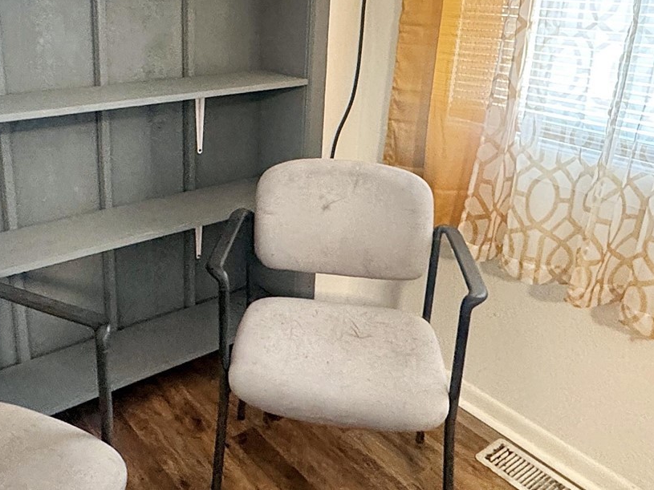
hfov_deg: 54.6
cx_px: 235
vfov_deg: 42.1
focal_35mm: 33
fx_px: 623
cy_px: 144
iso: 800
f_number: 2.2
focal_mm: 2.2
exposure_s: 1/60
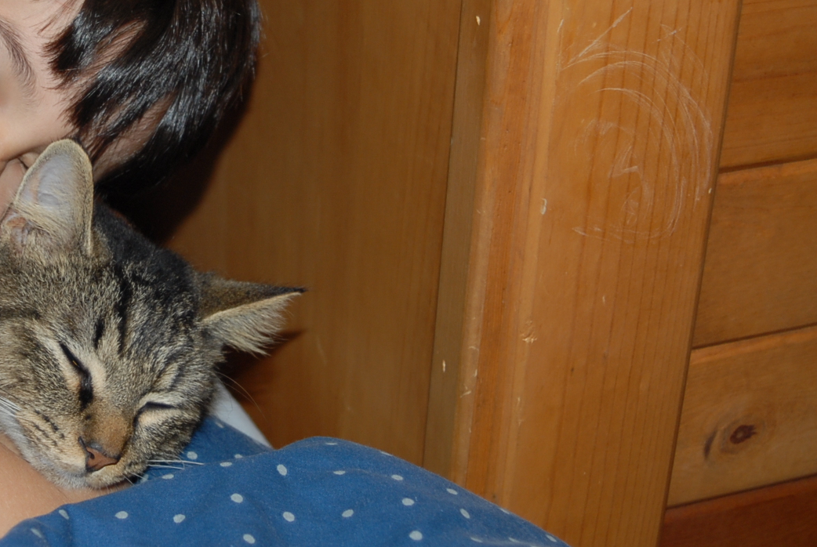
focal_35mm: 78
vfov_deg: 17.5
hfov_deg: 25.1
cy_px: 143
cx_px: 76
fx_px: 1773
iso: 200
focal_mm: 28
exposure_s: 1/60
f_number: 3.5
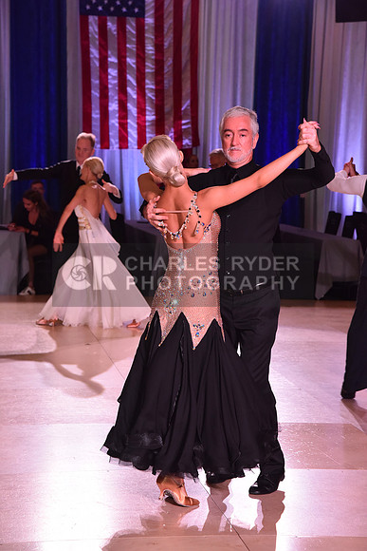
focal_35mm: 86
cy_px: 276
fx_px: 1314
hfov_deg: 15.9
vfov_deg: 23.6
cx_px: 184
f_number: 7.1
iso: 2500
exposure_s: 1/320
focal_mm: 86
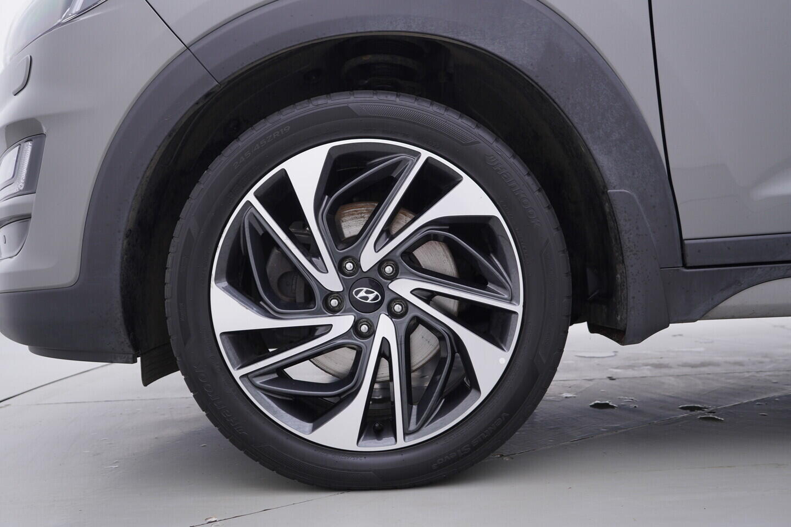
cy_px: 264
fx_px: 791
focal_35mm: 36
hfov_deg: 53.1
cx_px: 396
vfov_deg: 36.9
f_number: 3.2
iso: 125
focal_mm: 24
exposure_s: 1/60
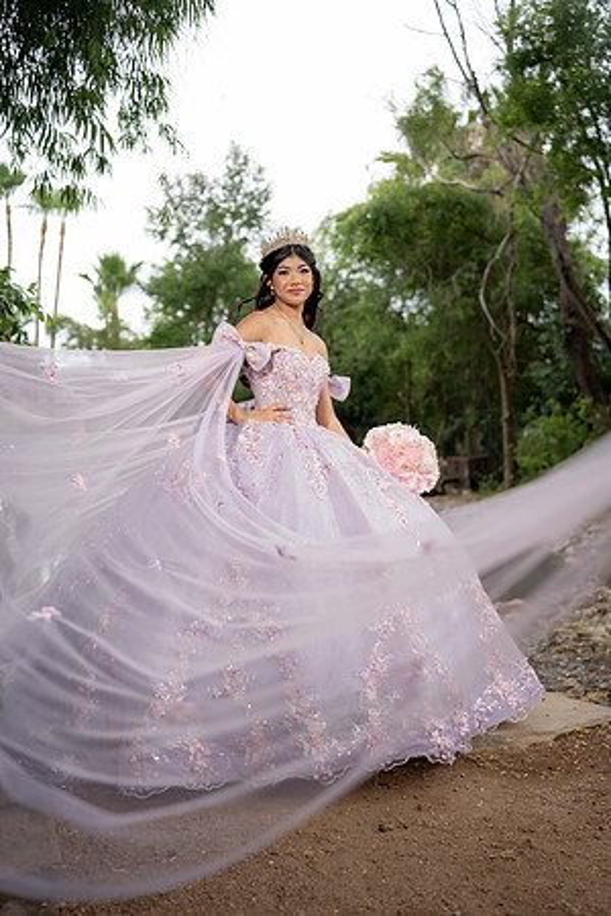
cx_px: 306
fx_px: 891
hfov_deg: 37.9
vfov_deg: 54.4
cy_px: 458
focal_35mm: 35
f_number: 2.2
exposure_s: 1/800
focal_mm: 35
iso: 80
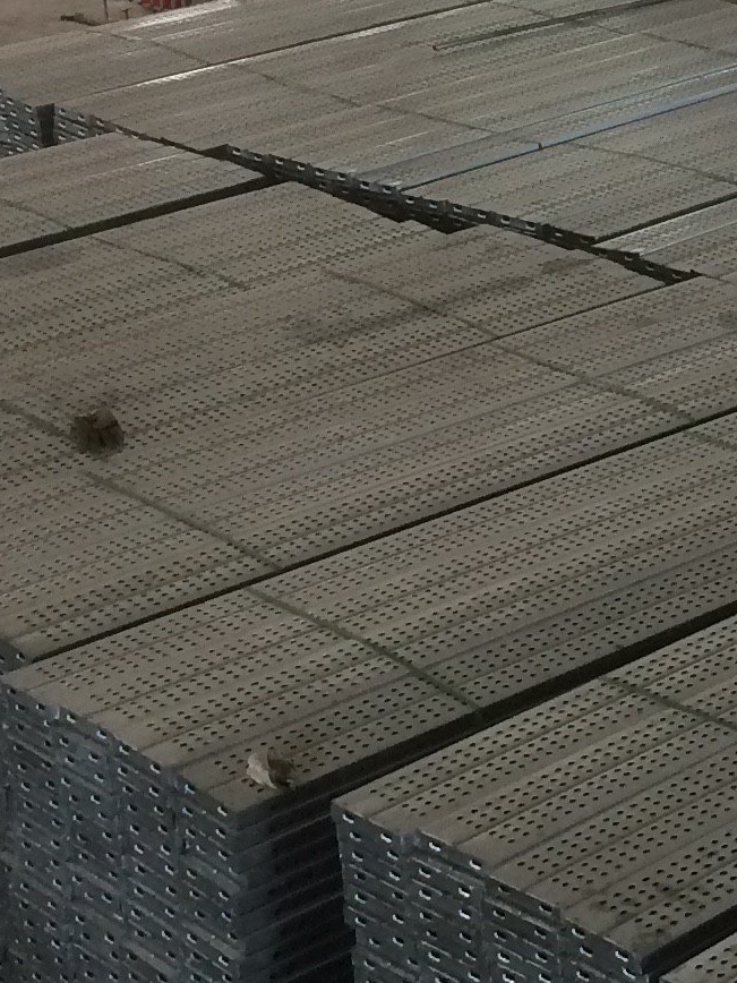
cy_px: 137
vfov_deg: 17.8
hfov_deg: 13.1
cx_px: 982
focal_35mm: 109
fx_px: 3094
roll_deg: +1.2
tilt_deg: -17.4
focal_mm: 4.15
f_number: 2.2
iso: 40
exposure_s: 1/30
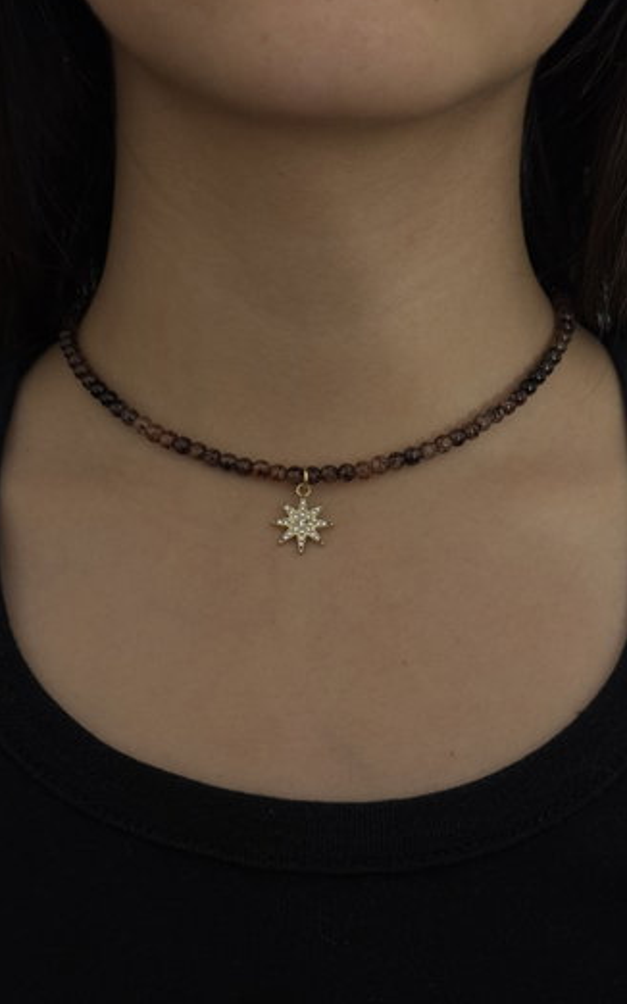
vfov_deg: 38.9
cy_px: 503
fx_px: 1422
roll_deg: -0.8
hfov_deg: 24.9
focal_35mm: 52
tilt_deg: -7.8
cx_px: 306
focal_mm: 6.76
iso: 320
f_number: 1.78
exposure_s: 1/33
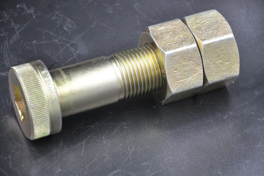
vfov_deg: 8.7
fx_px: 1154
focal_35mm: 158
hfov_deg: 13.1
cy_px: 88
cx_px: 132
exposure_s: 1/320
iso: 1000
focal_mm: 105
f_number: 5.6
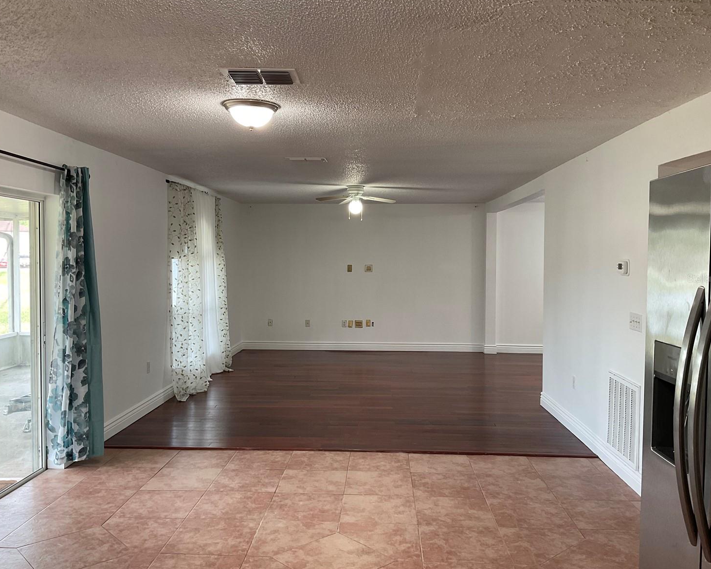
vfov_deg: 47.1
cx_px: 344
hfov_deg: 57.2
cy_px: 278
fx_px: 652
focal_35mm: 31
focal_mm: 3
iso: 40
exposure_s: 1/60
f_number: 1.8
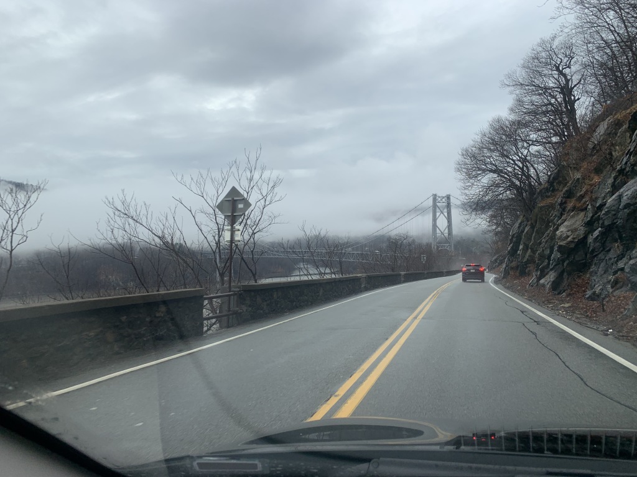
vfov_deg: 53.1
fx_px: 478
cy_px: 238
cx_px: 318
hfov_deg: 67.3
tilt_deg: -1.2
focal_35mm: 26
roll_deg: +4.2
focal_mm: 4.25
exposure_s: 1/426
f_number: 1.8
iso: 25
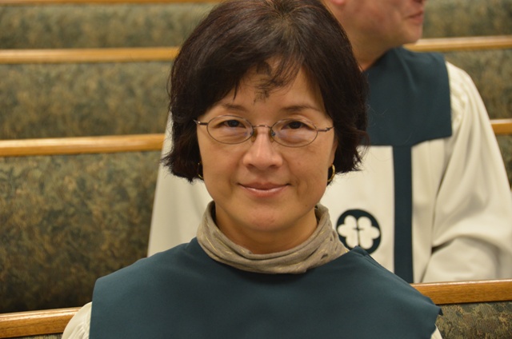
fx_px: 1597
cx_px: 256
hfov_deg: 18.2
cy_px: 170
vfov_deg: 12.1
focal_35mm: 112
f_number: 5
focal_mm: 75
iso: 1600
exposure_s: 1/30
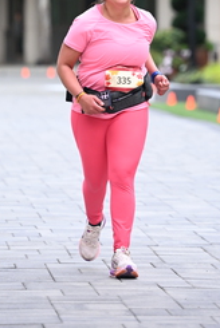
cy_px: -25
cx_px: 121
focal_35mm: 303
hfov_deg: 4.5
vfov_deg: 6.8
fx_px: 2769
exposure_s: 1/1600
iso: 640
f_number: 2.8
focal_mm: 135
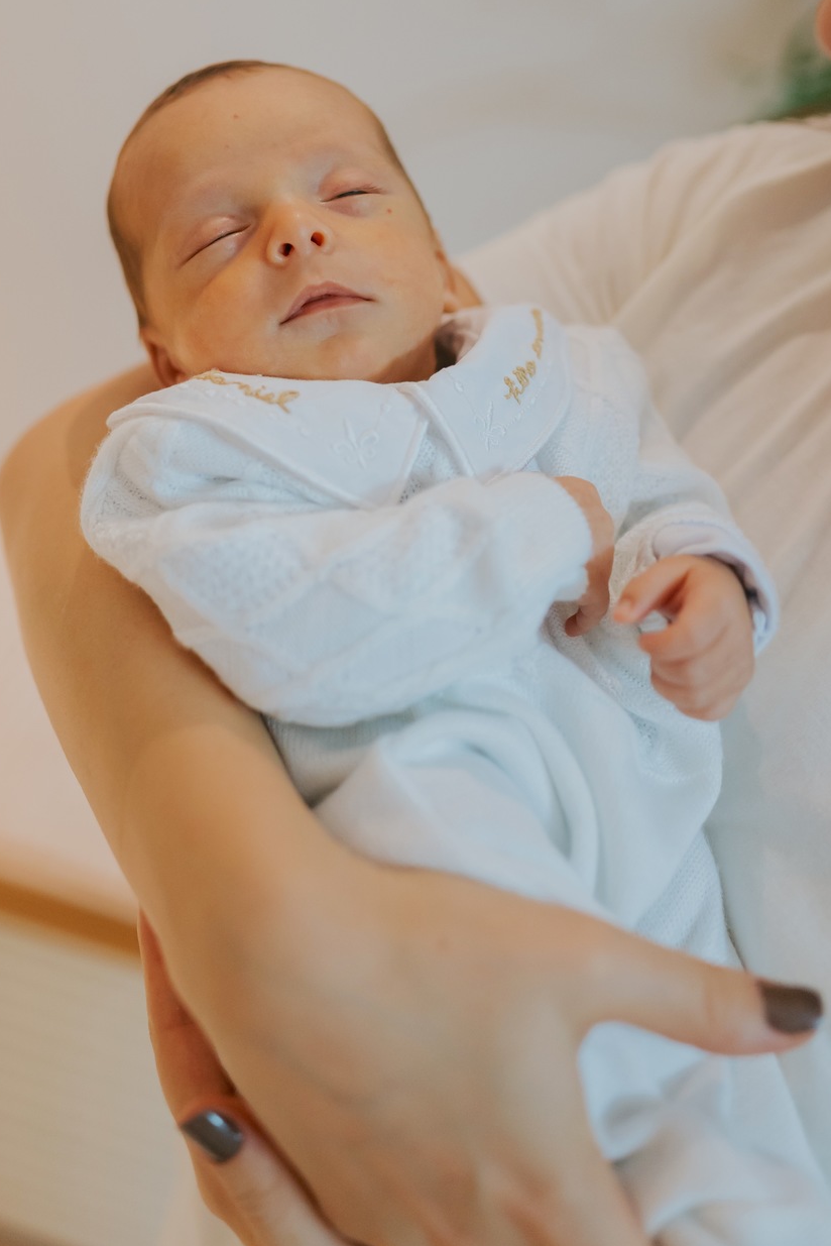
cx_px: 364
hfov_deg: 26.5
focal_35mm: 51
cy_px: 420
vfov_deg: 38.5
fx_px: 1765
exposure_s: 1/640
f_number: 1.8
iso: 1600
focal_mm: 35
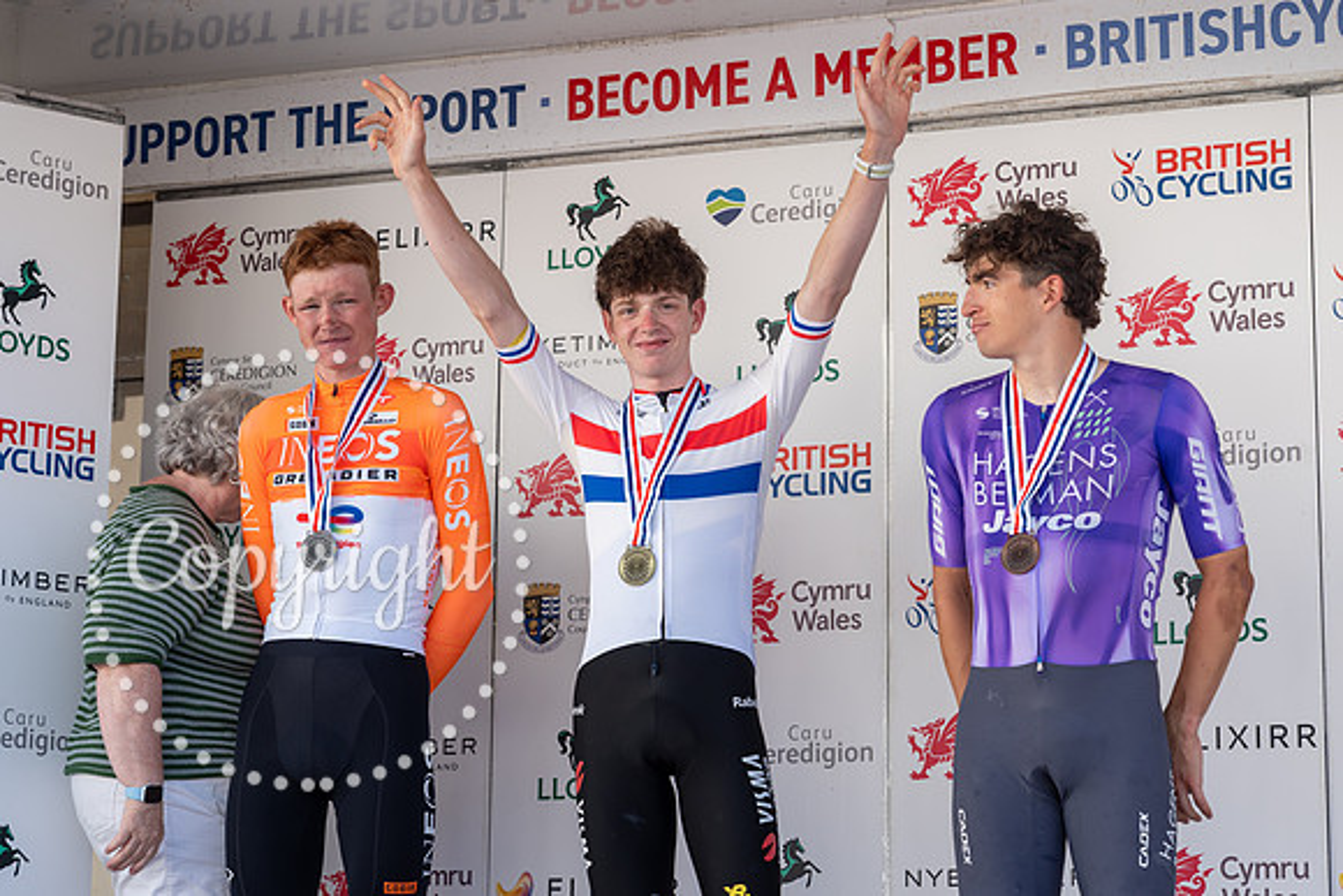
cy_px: 316
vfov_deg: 15.1
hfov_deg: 22.5
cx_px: 672
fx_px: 3383
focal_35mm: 91
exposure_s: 1/320
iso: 125
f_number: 3.5
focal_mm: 70
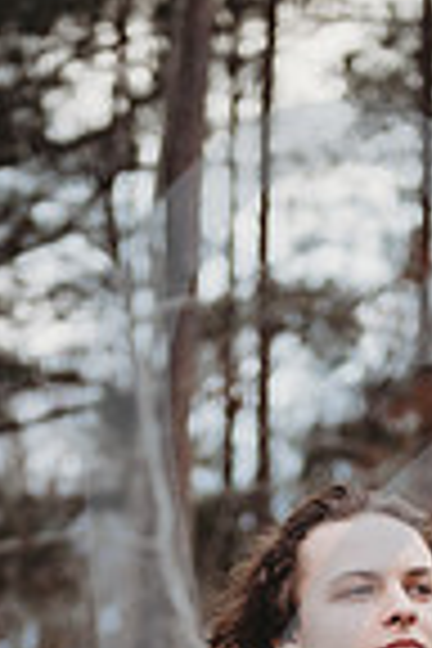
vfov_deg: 11.4
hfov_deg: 7.8
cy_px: 860
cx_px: 234
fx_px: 3150
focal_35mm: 175
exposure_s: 1/160
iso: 100
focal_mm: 56
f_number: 2.8
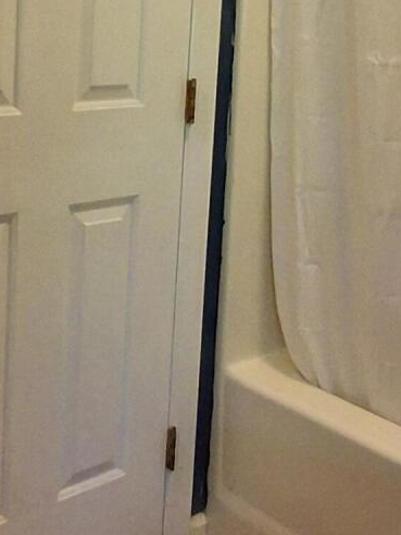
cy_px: 100
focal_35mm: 65
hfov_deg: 22.5
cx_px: 151
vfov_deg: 29.1
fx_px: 1004
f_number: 2.2
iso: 320
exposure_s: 1/40
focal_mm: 1.64
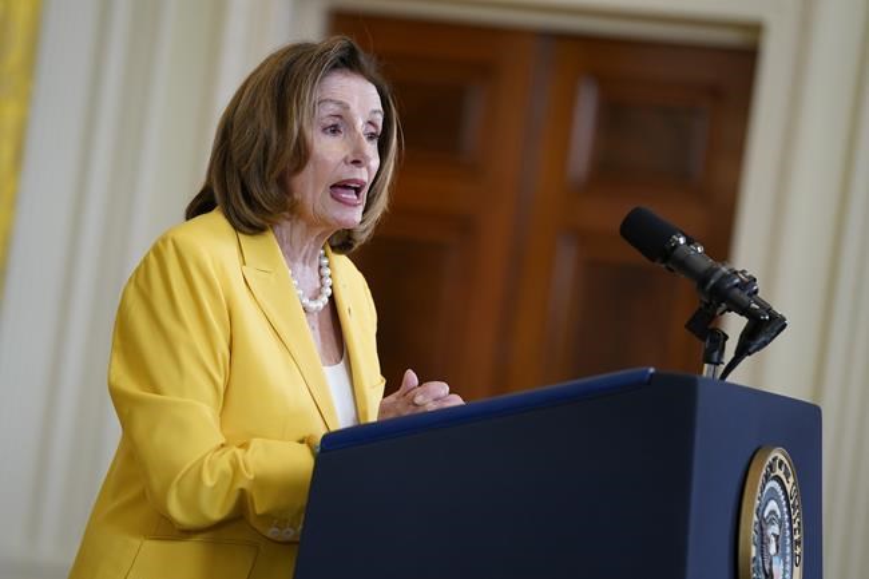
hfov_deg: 13.3
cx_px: 434
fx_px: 3740
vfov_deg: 8.8
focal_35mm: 155
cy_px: 290
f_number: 2.8
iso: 2000
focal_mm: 155
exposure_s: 1/320
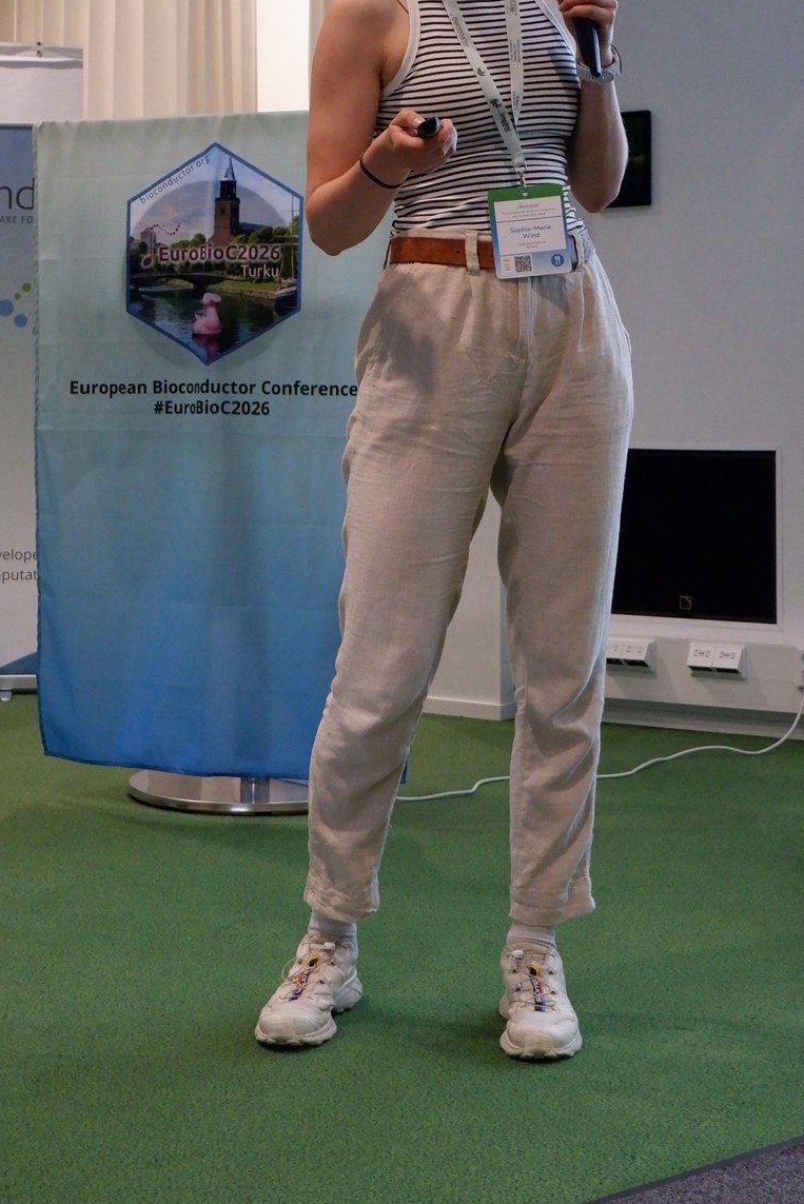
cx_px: 420
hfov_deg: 21.6
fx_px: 2108
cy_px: 291
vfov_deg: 31.3
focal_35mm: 63
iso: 4000
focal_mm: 24.9
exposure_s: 1/180
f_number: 4.4
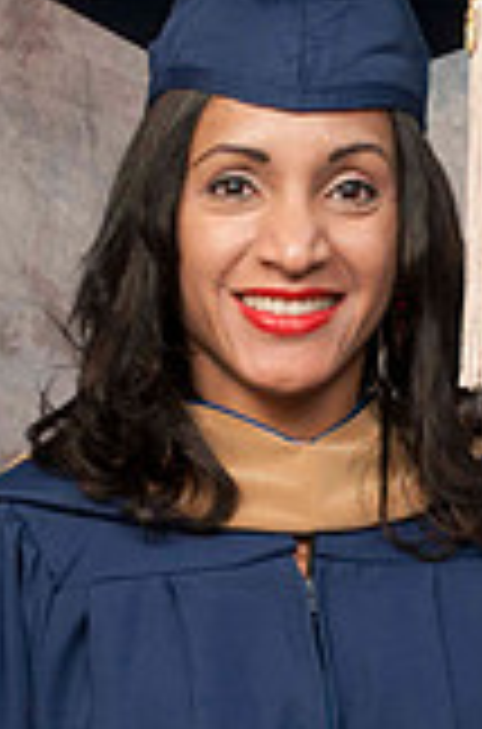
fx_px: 4386
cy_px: 711
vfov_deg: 9.5
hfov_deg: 6.3
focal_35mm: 217
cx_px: 227
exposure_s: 1/125
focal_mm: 52
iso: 200
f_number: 5.6
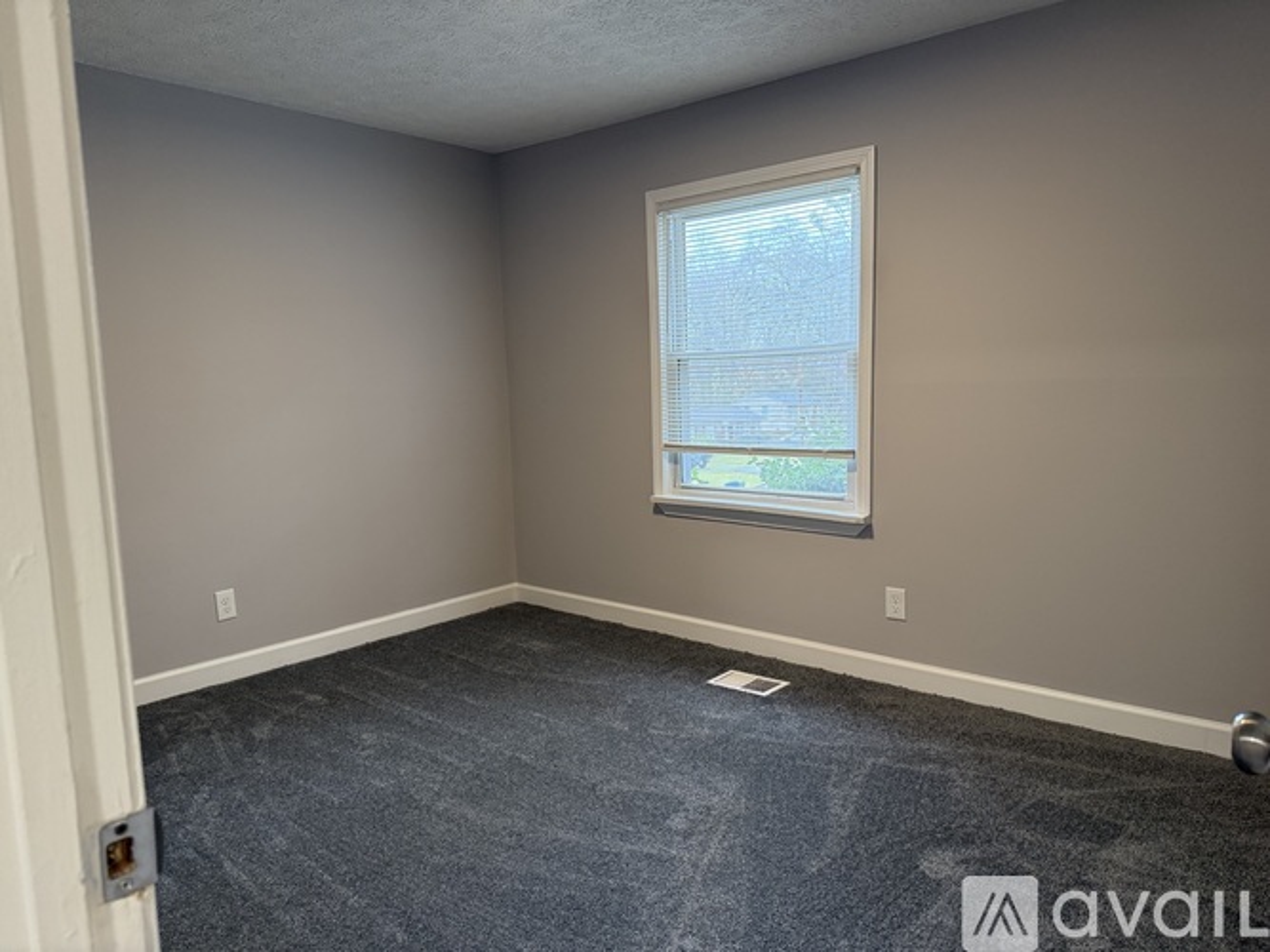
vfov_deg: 56.8
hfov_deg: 71.6
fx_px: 880
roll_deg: +1.9
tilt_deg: -6.6
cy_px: 476
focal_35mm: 24
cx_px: 635
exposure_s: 1/120
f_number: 1.78
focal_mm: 6.76
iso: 400
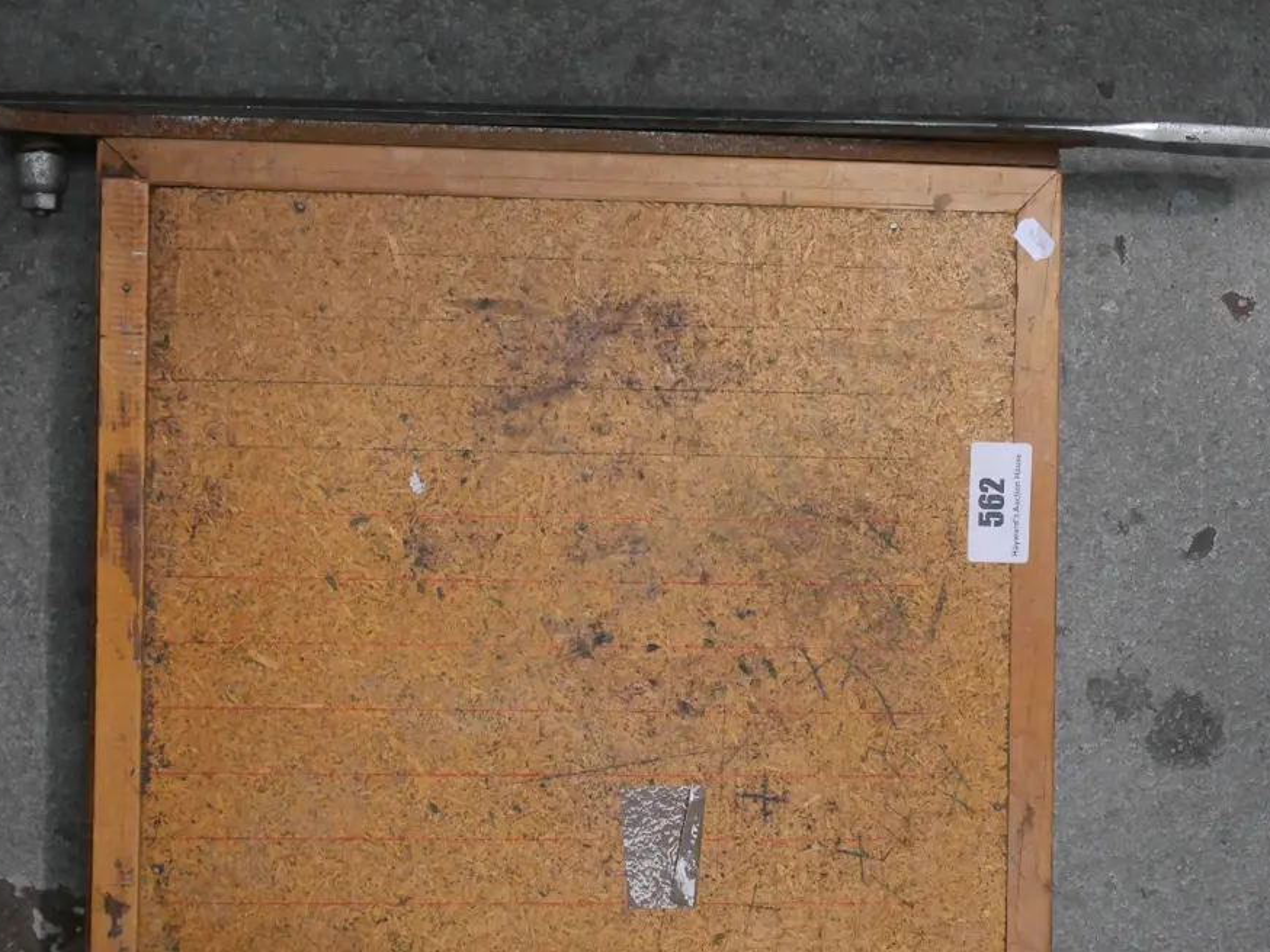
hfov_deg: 26.0
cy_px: 535
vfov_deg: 19.6
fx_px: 2752
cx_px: 676
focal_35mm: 75
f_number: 5.6
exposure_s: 1/80
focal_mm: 32
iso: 3200
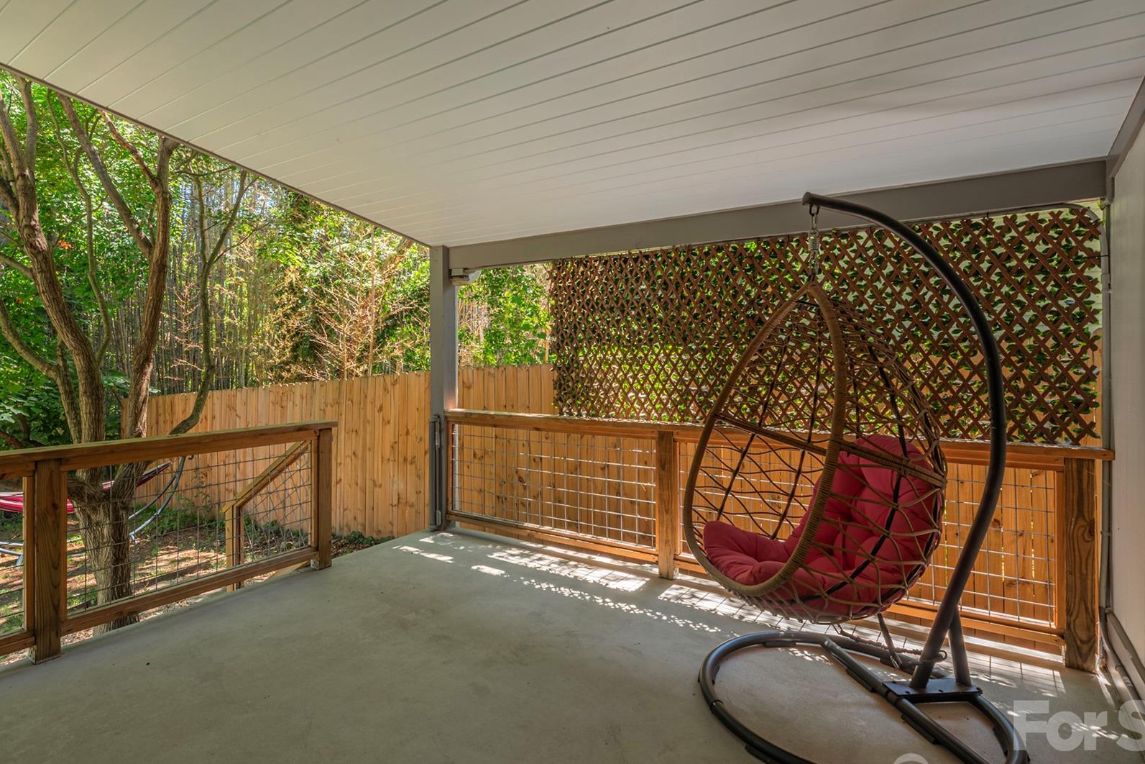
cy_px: 350
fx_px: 572
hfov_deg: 89.6
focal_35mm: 18
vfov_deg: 67.3
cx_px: 507
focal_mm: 14
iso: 320
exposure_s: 1/100
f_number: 8
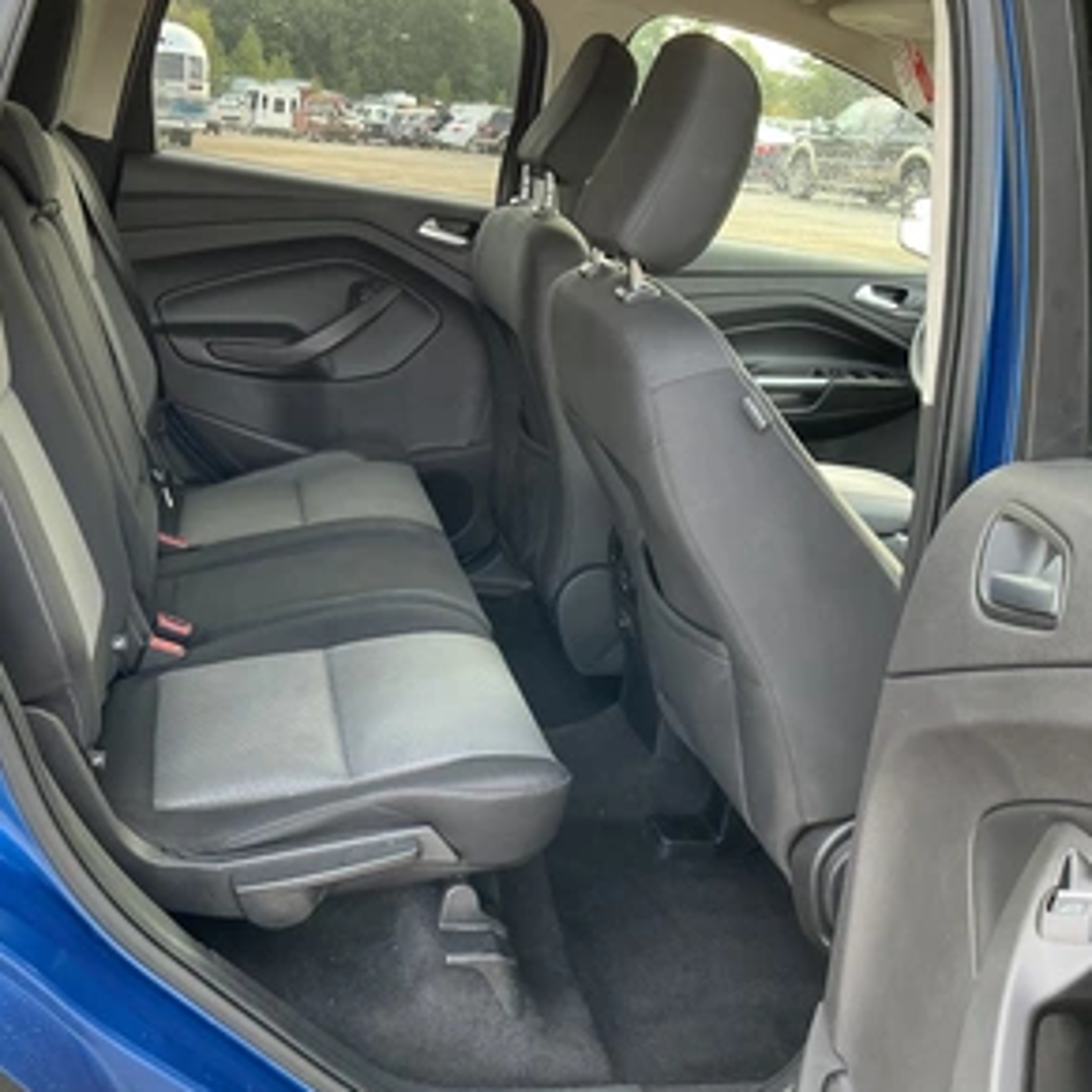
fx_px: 1213
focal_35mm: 34
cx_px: 413
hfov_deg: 48.0
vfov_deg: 48.4
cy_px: 537
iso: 64
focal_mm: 3
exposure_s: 1/82
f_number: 1.8
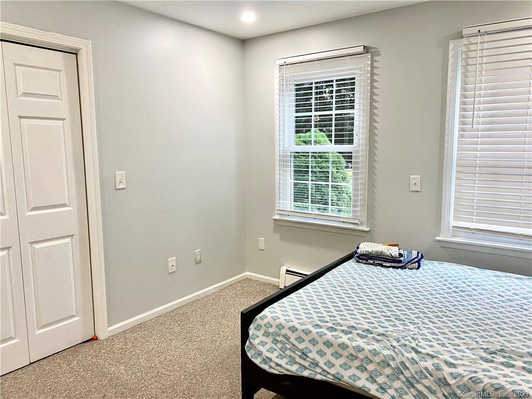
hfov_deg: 67.3
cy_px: 200
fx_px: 400
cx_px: 266
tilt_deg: -7.5
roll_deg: +1.2
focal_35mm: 26
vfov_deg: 53.1
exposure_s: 1/60
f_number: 1.8
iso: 125
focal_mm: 4.25
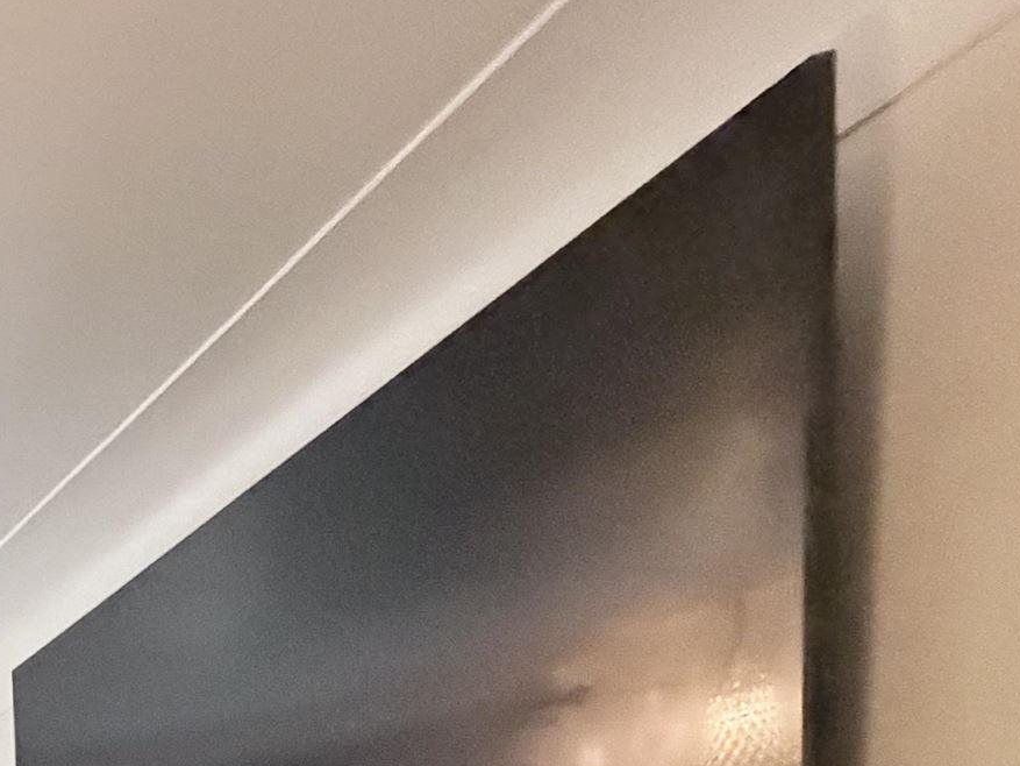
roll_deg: -2.0
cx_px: -717
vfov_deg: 22.2
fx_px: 1444
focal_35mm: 49
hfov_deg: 23.9
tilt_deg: -6.2
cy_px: 1261
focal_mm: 2.22
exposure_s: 1/60
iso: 1000
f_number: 2.2
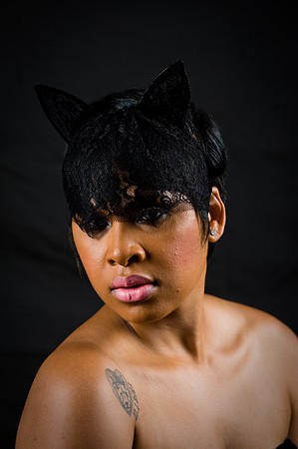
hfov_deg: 6.9
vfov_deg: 10.3
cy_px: 224
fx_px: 2489
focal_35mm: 200
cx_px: 149
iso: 200
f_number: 5.6
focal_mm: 200
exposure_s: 1/125
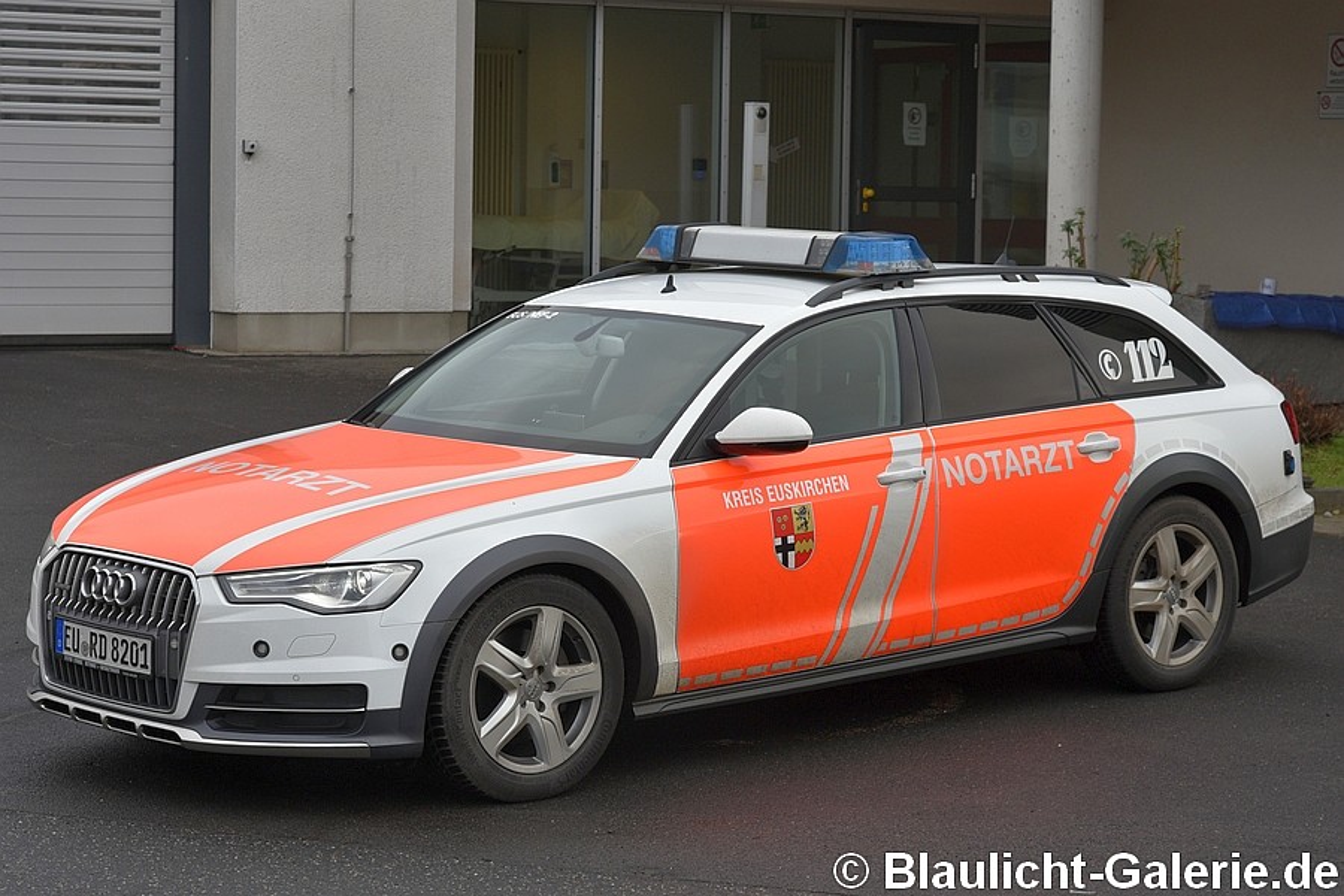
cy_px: 448
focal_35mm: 85
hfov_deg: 23.9
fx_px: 3173
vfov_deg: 16.1
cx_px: 672
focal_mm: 85
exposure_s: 1/200
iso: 400
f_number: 7.1
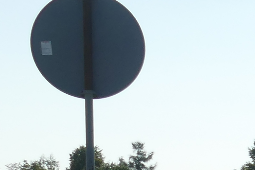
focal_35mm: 182
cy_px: 379
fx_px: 1289
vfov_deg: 7.2
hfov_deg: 9.5
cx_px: 695
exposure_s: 1/1000
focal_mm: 9.12
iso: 125
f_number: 5.6
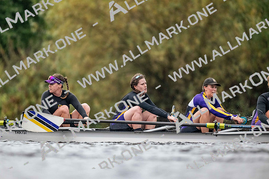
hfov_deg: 3.4
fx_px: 4484
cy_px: 90
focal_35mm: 600
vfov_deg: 2.3
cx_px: 134
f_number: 4
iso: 4000
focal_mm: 600
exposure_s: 1/2500
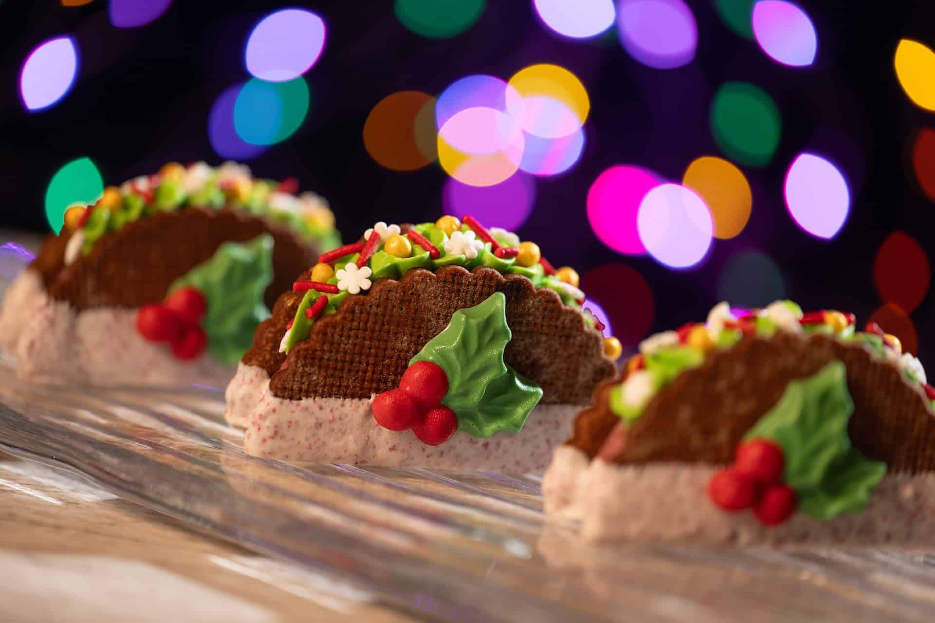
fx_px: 2727
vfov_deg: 13.0
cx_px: 468
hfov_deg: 19.5
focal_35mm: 105
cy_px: 312
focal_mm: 105
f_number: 3
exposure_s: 1/8
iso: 80
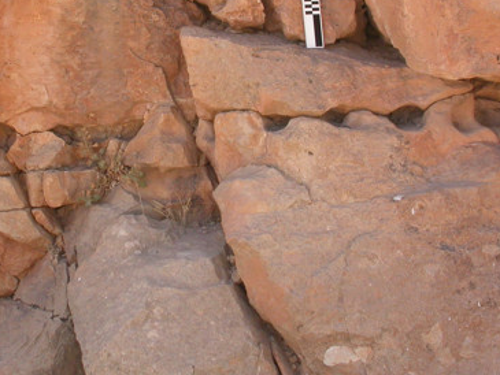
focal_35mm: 68
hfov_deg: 28.3
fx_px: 983
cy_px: 97
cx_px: 162
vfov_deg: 21.5
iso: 100
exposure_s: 1/182
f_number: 5.3
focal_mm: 7.85
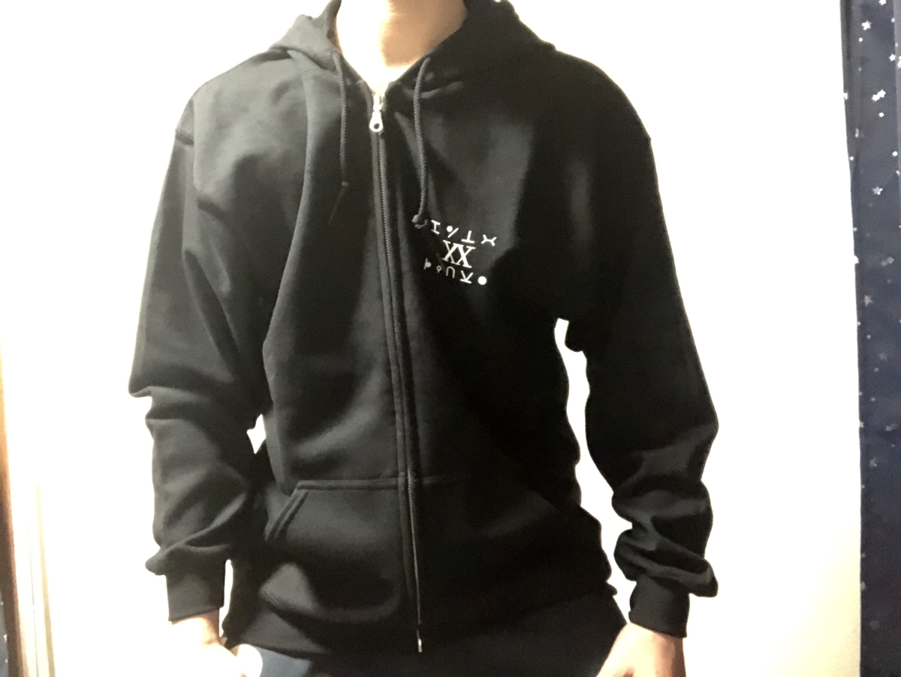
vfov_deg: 44.2
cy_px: 338
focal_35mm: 32
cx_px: 450
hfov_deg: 56.8
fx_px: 834
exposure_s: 1/15
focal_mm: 2.87
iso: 2000
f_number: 2.2
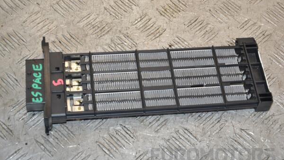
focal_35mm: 79
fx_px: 595
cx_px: 142
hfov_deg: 26.8
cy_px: 92
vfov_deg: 15.3
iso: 800
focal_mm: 50
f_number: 8
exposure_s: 1/200
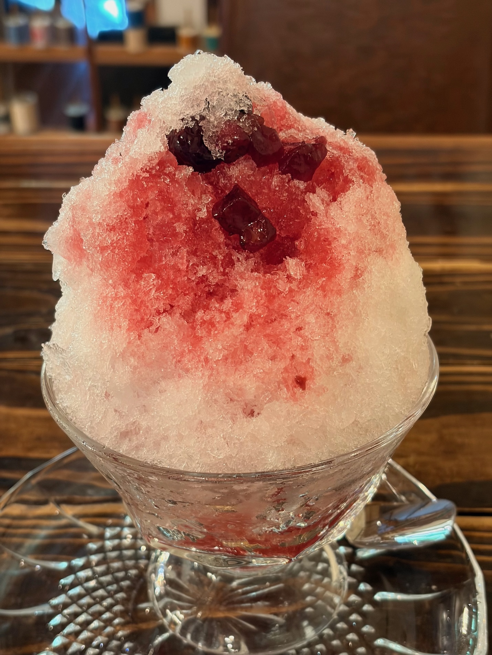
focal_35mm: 52
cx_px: 246
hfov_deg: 28.0
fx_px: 986
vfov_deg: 36.8
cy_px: 328
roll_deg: +0.9
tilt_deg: -32.0
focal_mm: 5.96
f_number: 1.6
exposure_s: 1/40
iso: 160
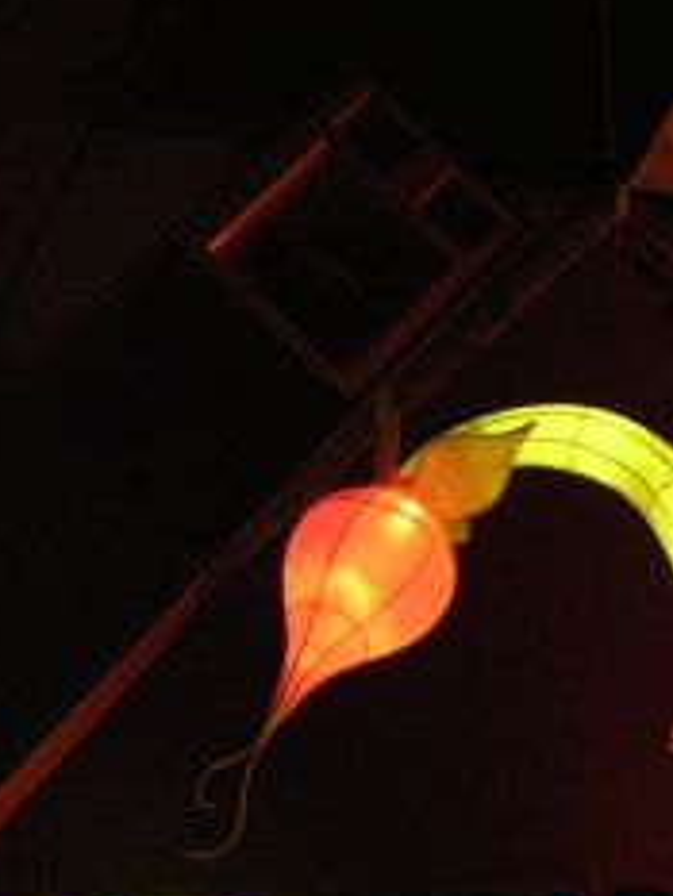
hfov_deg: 19.0
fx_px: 1865
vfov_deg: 26.7
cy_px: 661
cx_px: 861
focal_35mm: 72
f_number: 2.8
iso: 400
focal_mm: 9
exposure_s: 1/41.9
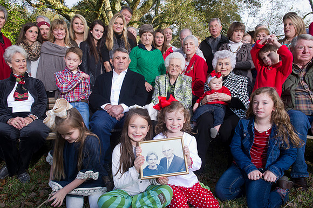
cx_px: 156
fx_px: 209
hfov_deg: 73.8
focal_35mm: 24
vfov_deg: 53.1
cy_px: 104
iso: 1000
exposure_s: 1/250
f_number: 8
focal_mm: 24
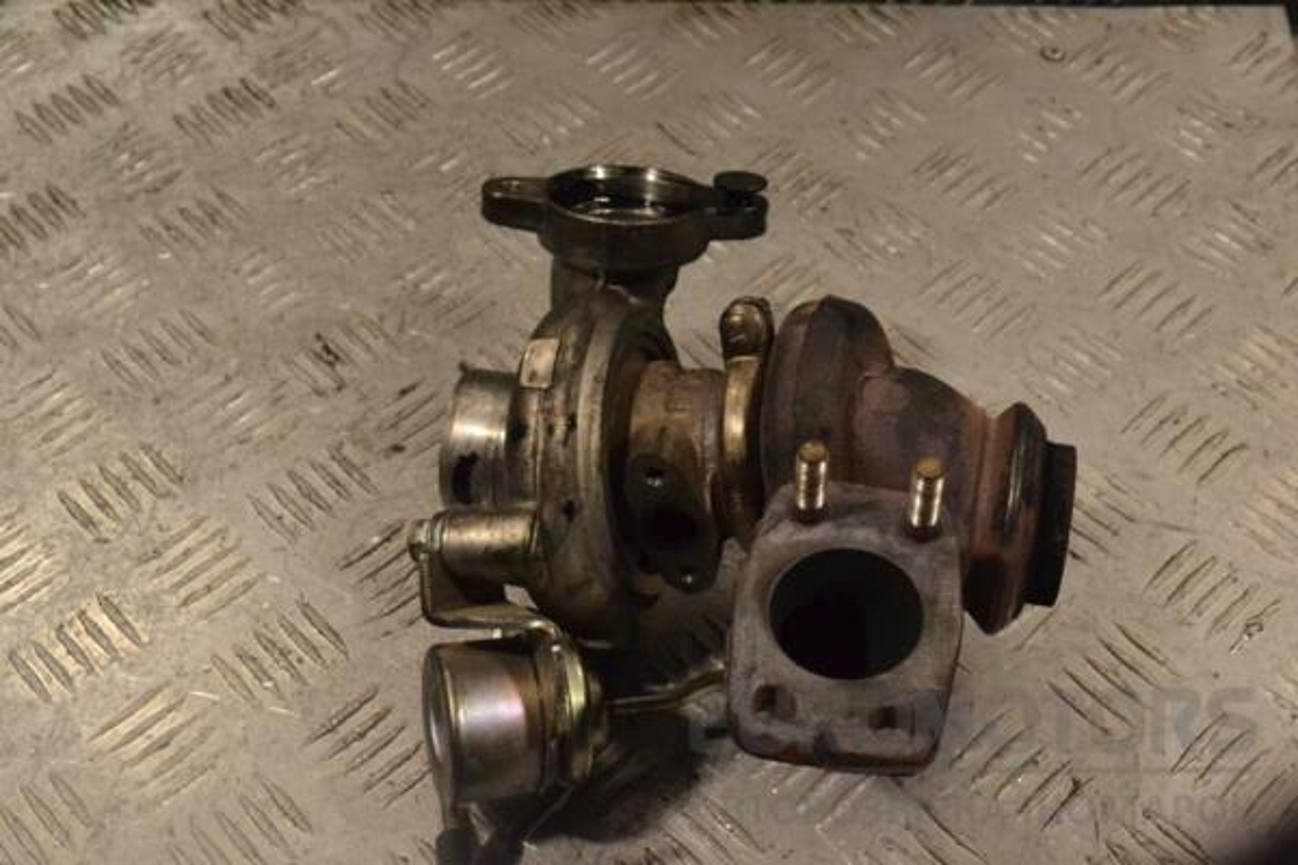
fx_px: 1731
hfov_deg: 41.1
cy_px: 432
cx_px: 649
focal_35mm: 48
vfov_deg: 28.1
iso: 3200
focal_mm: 32
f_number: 11
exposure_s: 1/500
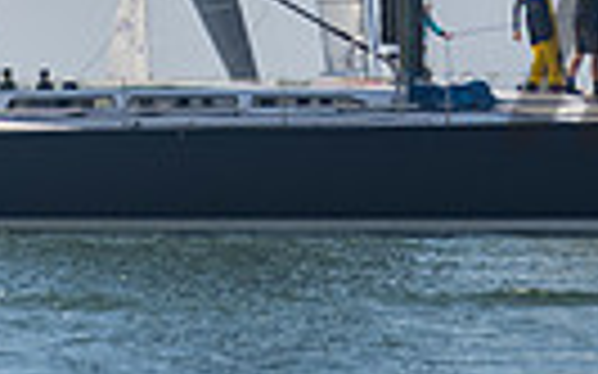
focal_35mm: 1179
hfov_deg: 1.8
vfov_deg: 1.1
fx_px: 19207
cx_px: -110
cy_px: -731
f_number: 6.3
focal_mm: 200
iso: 100
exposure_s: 1/200
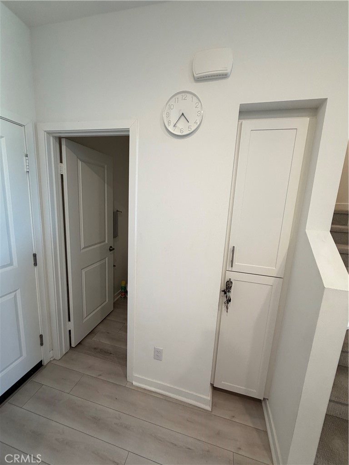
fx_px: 188
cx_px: 174
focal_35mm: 14
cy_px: 232
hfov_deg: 85.7
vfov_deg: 102.1
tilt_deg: -9.9
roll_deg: -4.0
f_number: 2.2
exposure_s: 1/120
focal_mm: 2.22
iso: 250
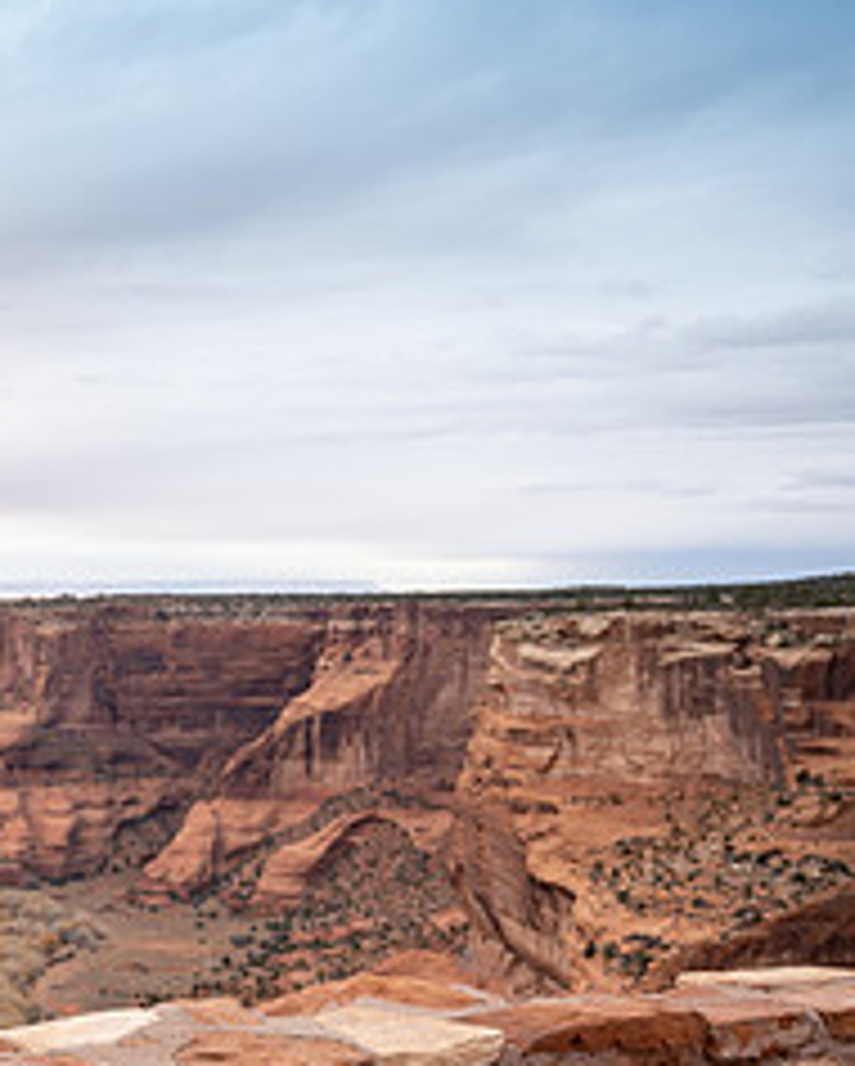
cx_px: -230
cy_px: 679
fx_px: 1737
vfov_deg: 33.9
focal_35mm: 55
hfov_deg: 24.4
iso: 400
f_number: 4
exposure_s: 1/1250
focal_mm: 24
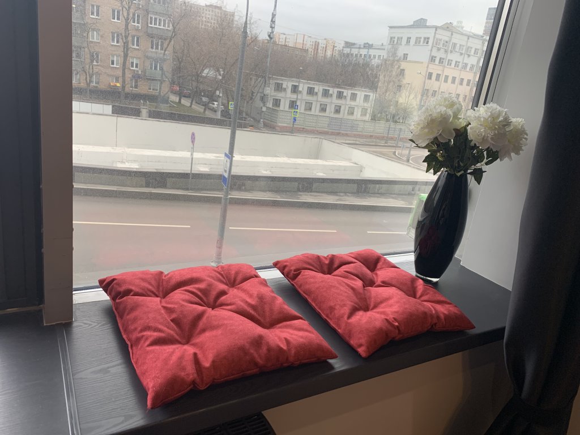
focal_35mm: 26
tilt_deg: -17.7
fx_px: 436
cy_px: 218
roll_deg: -8.7
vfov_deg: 53.1
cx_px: 290
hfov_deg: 67.3
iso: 64
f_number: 1.8
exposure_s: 1/121
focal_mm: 4.25
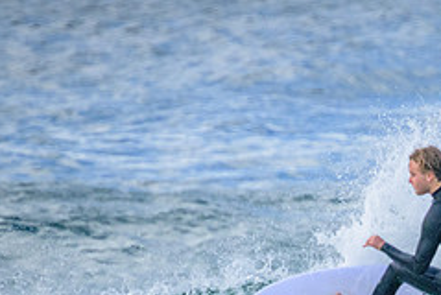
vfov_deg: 0.7
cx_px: 472
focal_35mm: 1939
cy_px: 327
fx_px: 23782
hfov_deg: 1.1
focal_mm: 800
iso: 4000
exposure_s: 1/1250
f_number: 11
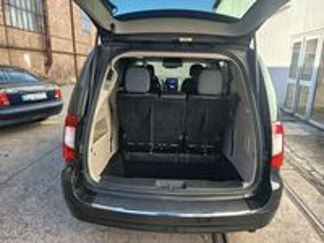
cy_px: 122
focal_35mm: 24
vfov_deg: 56.8
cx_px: 162
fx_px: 225
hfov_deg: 71.6
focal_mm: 5.24
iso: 109
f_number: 1.7
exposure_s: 1/100
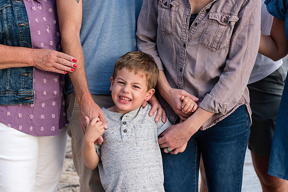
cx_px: 139
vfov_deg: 15.2
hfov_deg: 22.6
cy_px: 95
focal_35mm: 90
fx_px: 720
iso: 500
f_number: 5.6
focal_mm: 85
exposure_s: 1/320
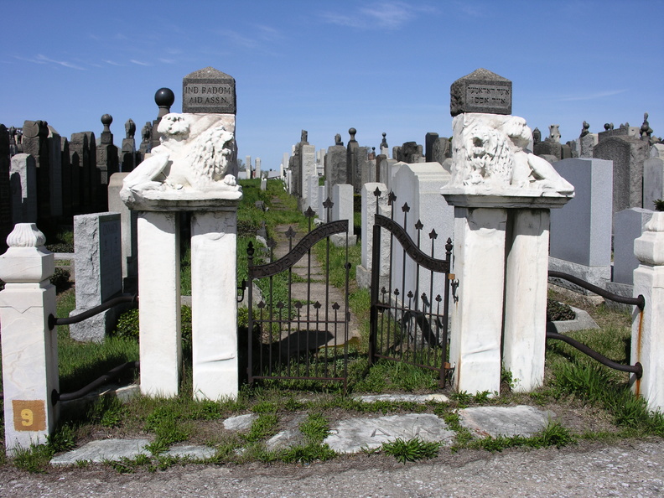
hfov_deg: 52.6
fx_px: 671
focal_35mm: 35
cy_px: 249
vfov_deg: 40.7
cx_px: 332
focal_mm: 8.9
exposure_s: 1/502
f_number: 5.6
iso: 50
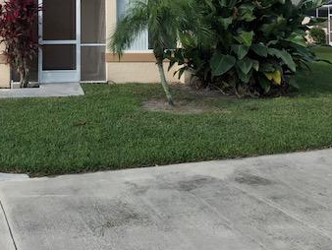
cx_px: 85
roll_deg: +0.9
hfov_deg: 35.4
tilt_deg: +0.6
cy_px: 16
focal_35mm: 53
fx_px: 509
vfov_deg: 26.5
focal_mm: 4
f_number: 1.8
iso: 20
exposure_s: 1/1412
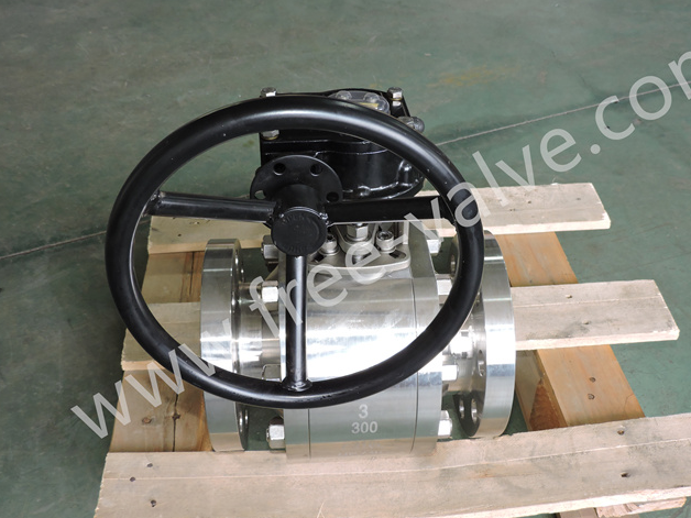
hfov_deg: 47.8
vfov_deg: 36.8
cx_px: 371
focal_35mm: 39
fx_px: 779
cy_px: 269
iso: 180
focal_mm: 6.2
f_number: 3.3
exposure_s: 1/50
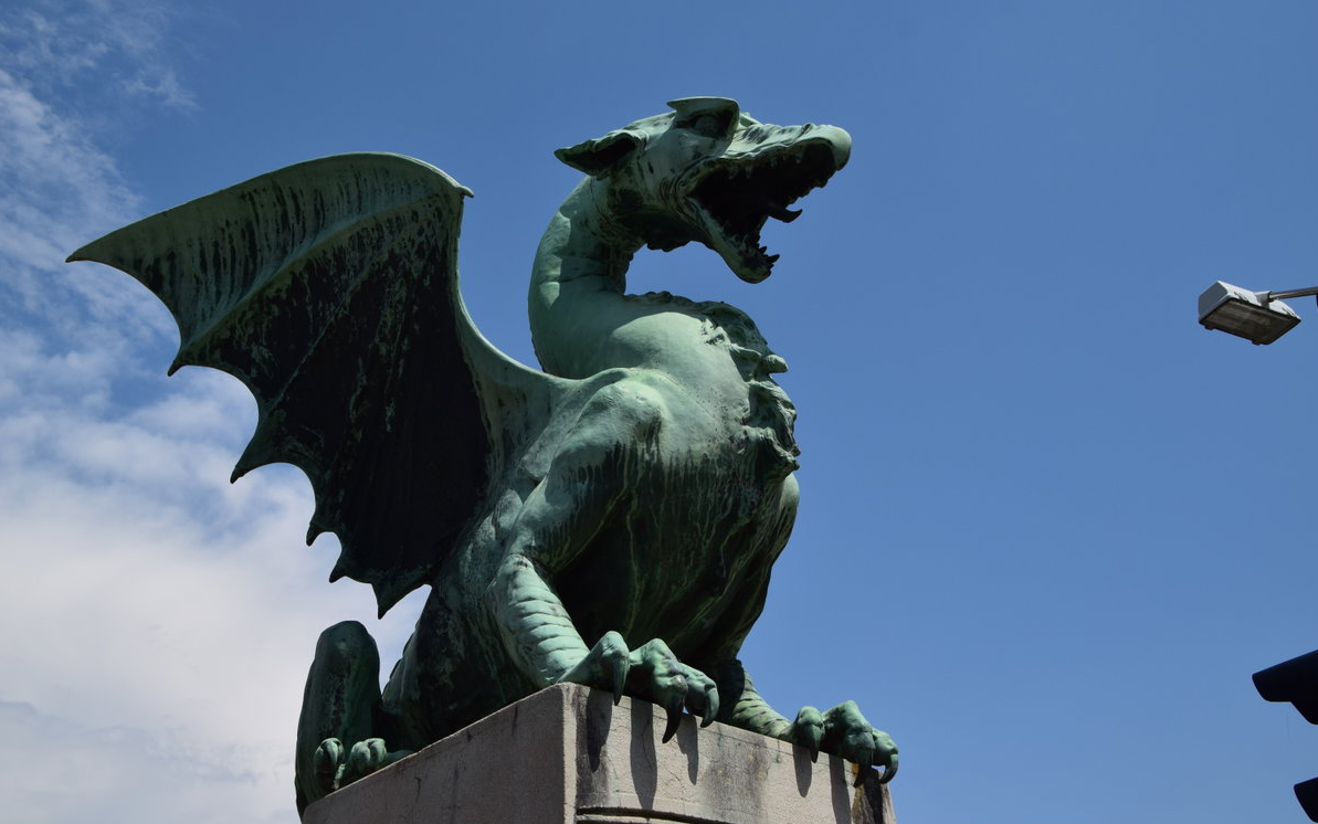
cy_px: 390
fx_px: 1491
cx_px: 661
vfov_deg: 30.9
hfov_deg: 47.7
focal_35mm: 42
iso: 200
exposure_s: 1/1250
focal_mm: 27
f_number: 10
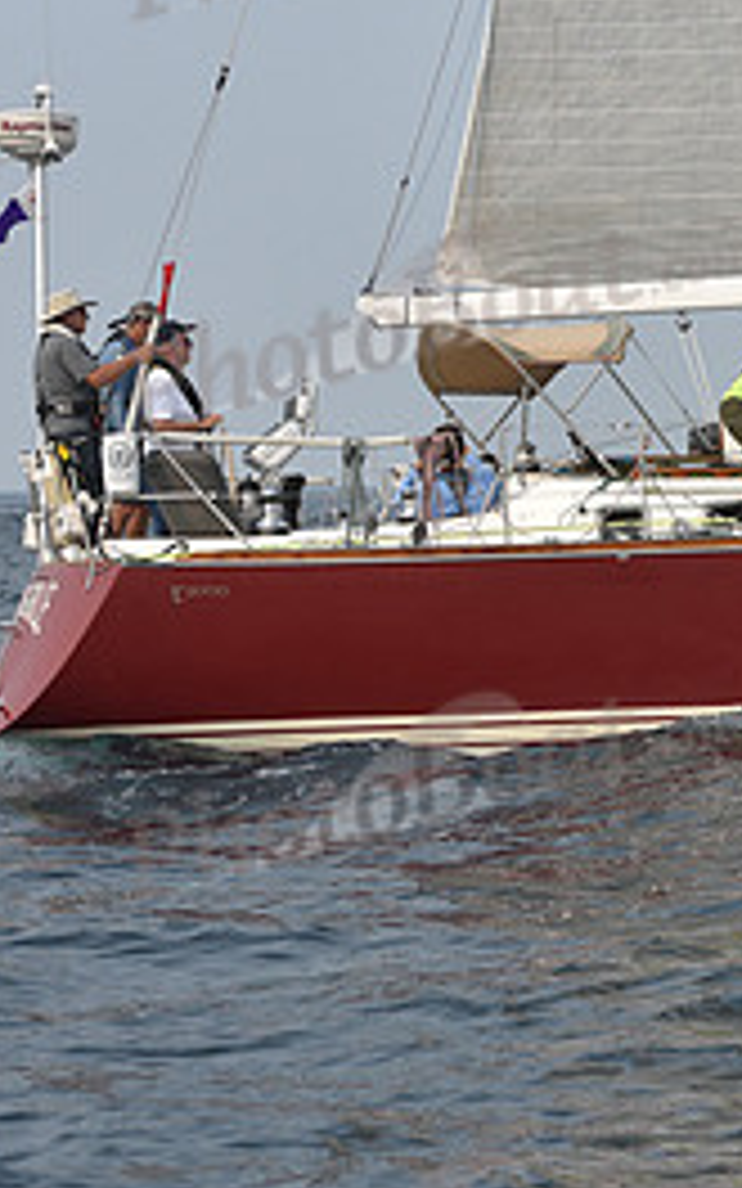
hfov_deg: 8.2
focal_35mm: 157
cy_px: 488
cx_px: 994
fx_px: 5080
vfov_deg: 13.3
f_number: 7.1
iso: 250
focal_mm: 70
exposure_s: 1/1250
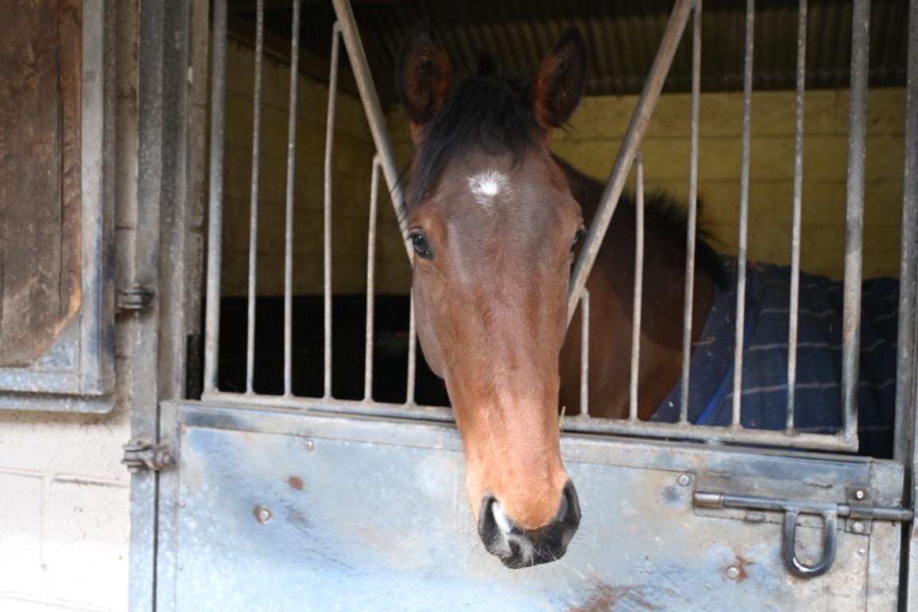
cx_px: 459
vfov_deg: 36.2
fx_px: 937
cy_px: 306
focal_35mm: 37
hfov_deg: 52.2
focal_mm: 24.5
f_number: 4.2
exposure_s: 1/125
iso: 400
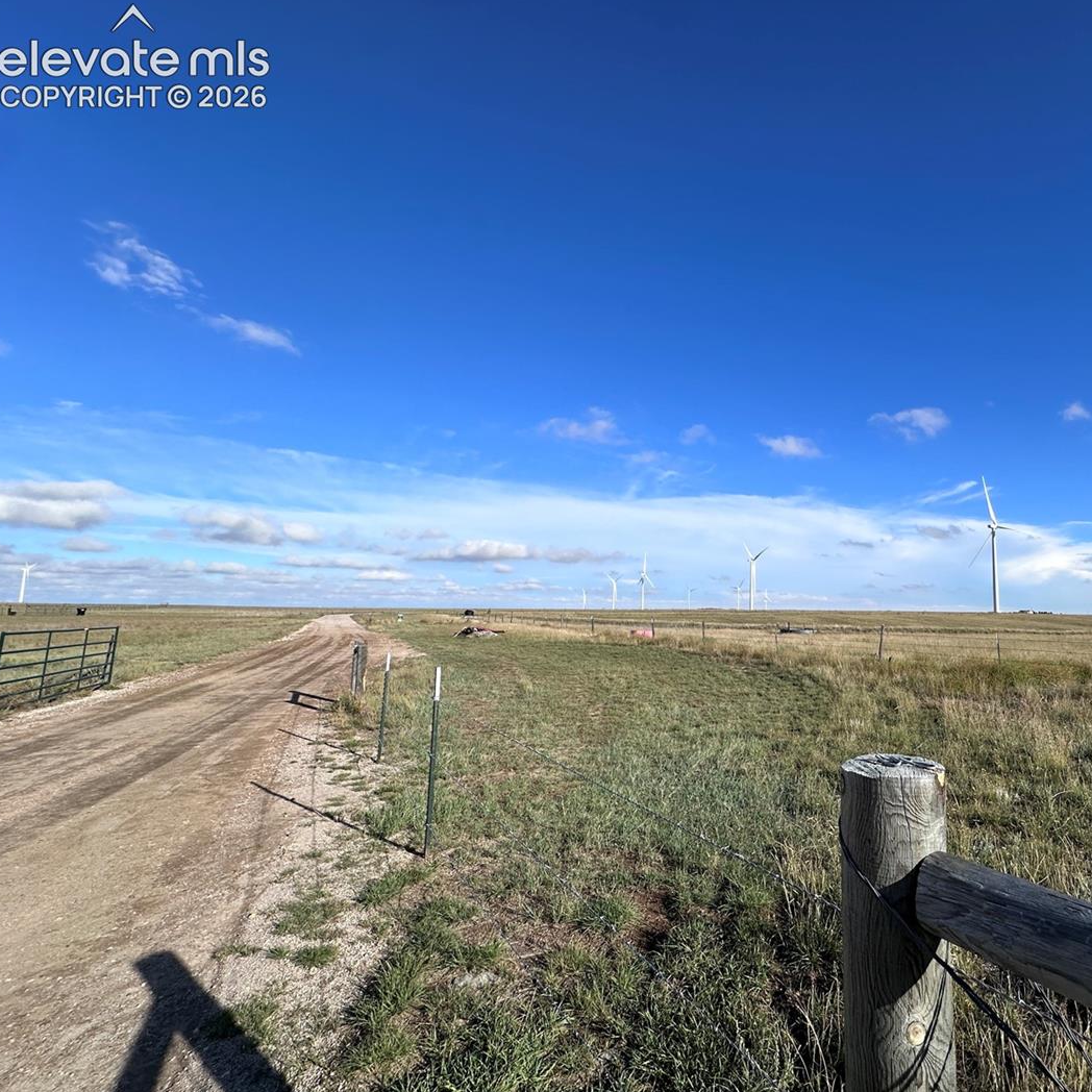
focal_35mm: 17
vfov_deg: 84.0
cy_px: 541
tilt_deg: +5.5
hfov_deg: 81.0
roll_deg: -0.4
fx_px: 607
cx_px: 734
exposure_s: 1/2564
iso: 40
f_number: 2.2
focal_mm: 2.22
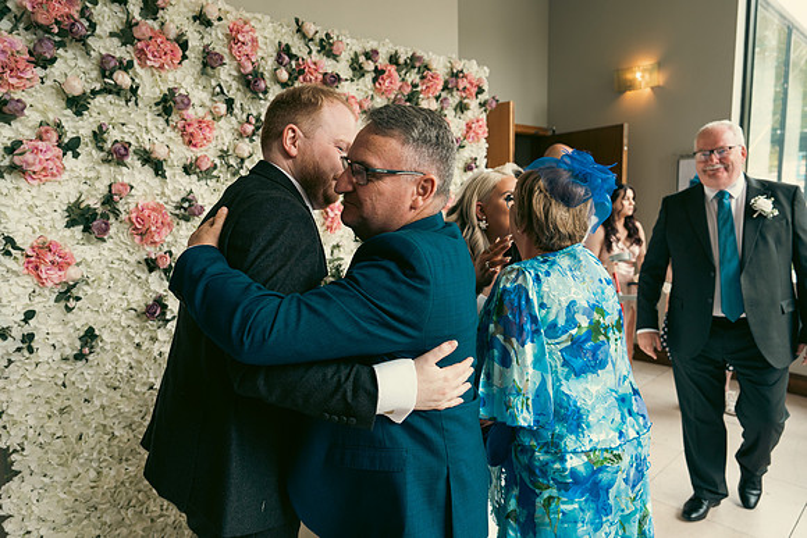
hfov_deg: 73.7
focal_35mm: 24
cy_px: 269
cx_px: 404
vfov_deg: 53.2
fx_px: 538
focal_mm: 24
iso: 500
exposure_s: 1/160
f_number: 3.5
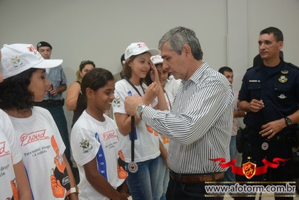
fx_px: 299
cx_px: 150
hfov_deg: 53.1
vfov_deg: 36.9
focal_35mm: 36
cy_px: 100
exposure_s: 1/80
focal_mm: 24
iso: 1600
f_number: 3.8
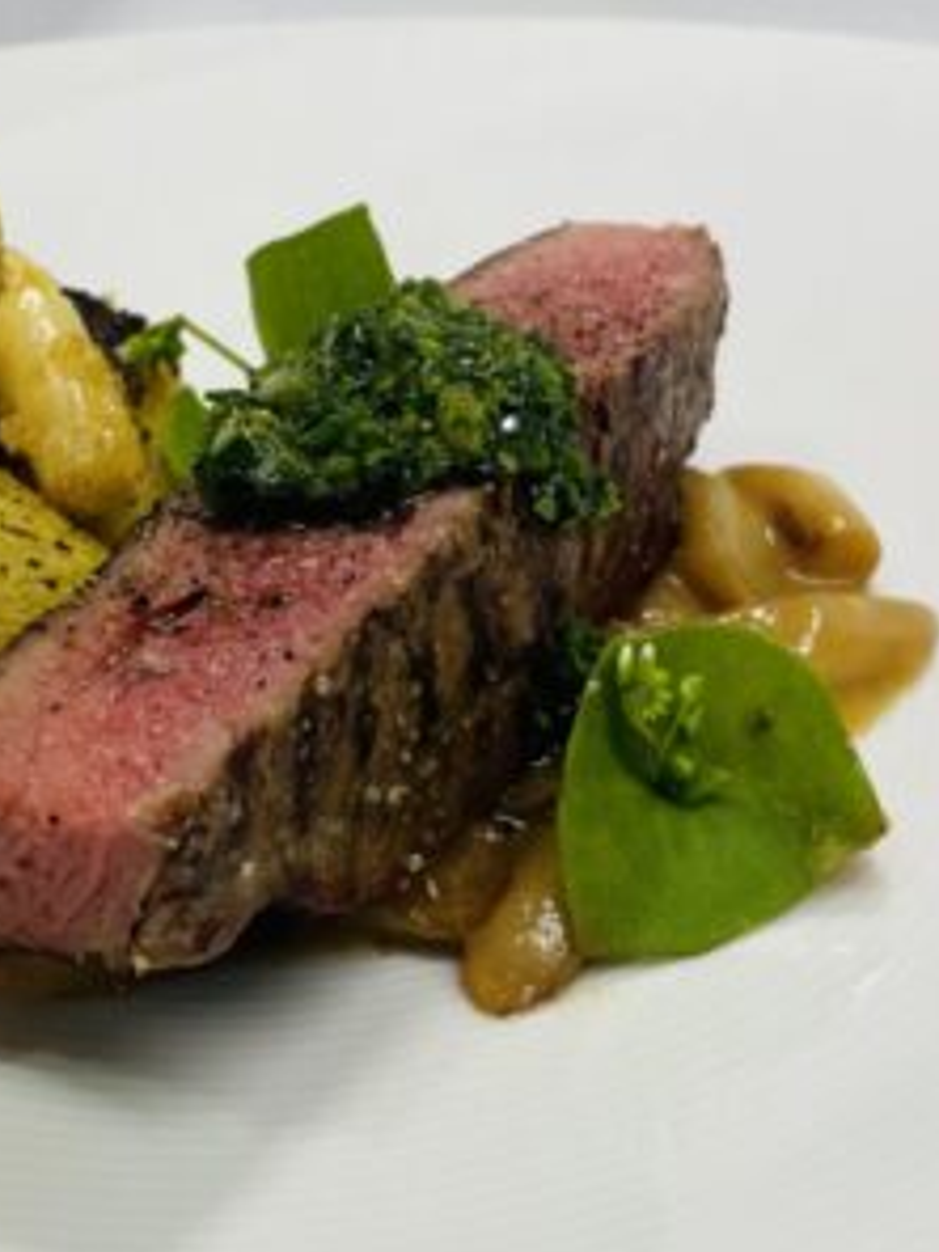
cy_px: 613
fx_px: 1374
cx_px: 347
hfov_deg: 37.5
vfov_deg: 49.0
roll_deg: +4.2
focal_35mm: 38
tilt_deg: -29.3
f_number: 1.6
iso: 80
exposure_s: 1/100
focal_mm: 4.2
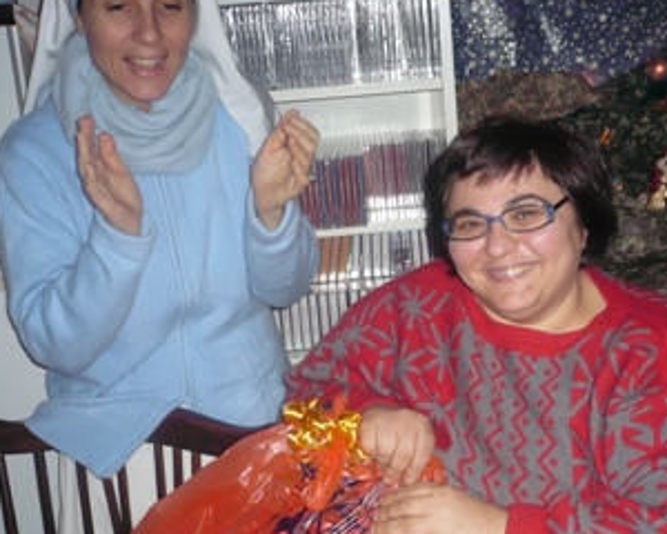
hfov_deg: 36.4
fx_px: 1007
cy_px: 325
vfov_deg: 29.6
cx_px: 434
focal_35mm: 51
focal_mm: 5.8
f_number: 2.8
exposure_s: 1/30
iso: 125
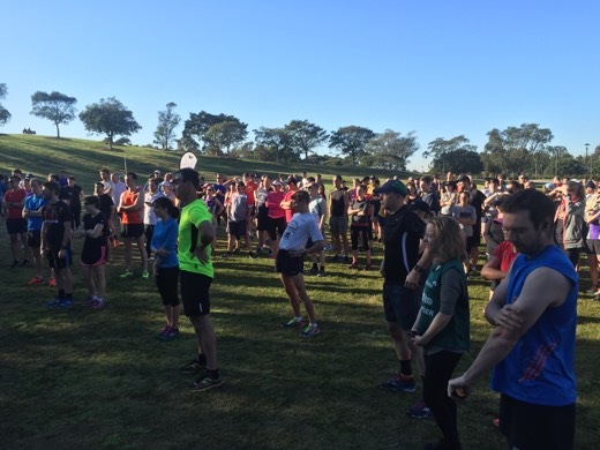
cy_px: 225
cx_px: 300
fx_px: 503
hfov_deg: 61.7
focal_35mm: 29
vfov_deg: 48.2
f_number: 2.2
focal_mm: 4.15
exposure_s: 1/1068
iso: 32
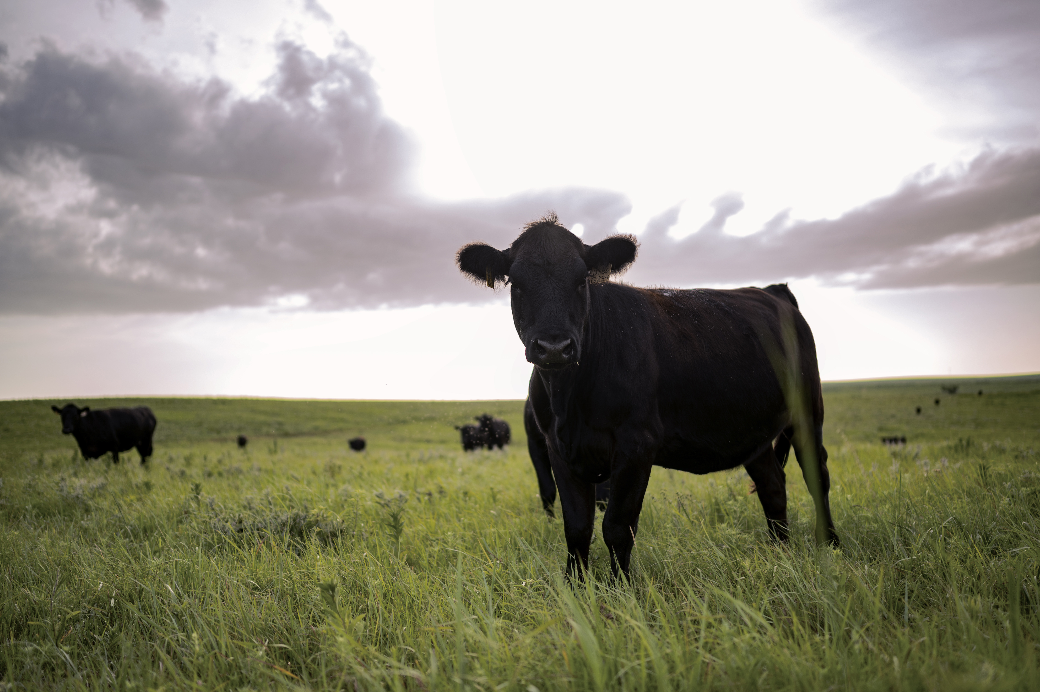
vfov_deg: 37.8
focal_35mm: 35
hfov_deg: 54.5
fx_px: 1010
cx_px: 520
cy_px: 346
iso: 100
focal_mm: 35
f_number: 1.8
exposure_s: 1/1000
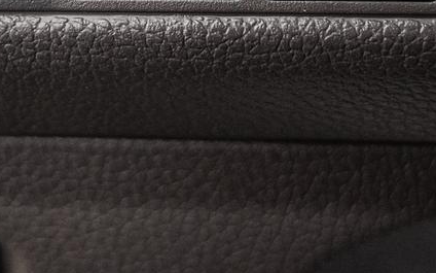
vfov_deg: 10.8
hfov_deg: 18.2
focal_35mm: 114
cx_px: 153
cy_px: -206
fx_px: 1355
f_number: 3.2
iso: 1000
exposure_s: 1/40
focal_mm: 29.1
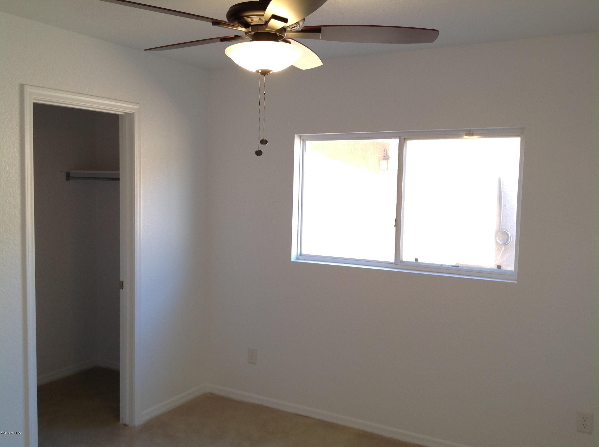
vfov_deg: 40.6
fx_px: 605
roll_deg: -1.7
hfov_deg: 52.7
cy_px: 224
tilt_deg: -2.9
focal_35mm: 35
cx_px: 300
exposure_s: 1/40
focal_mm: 4.28
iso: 50
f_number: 2.4
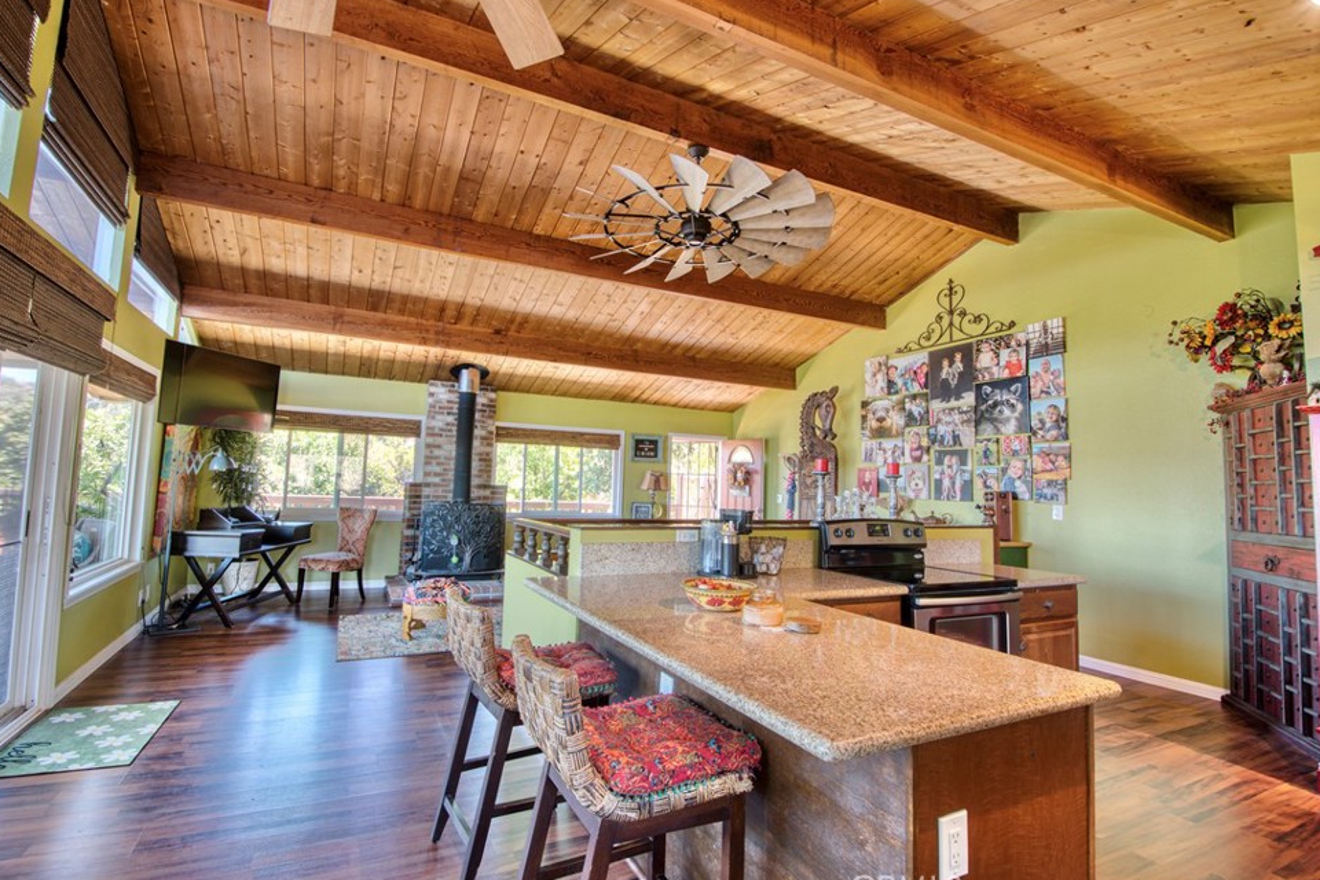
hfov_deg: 96.7
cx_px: 645
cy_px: 438
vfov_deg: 73.7
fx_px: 587
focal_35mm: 16
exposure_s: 1/5
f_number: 8
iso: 200
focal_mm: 10
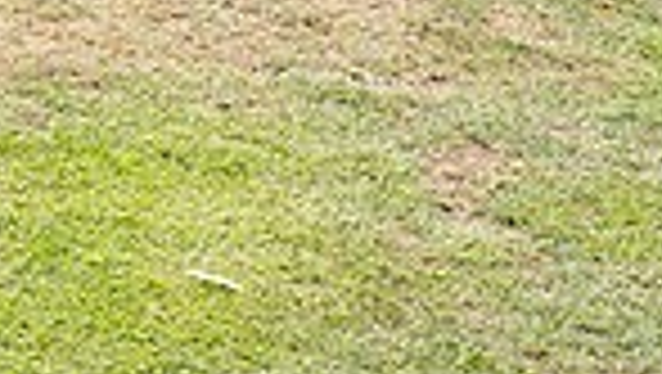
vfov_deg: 8.6
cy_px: -444
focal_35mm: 132
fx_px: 2319
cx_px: -603
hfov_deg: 14.0
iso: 250
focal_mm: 32
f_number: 6.3
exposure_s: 1/640
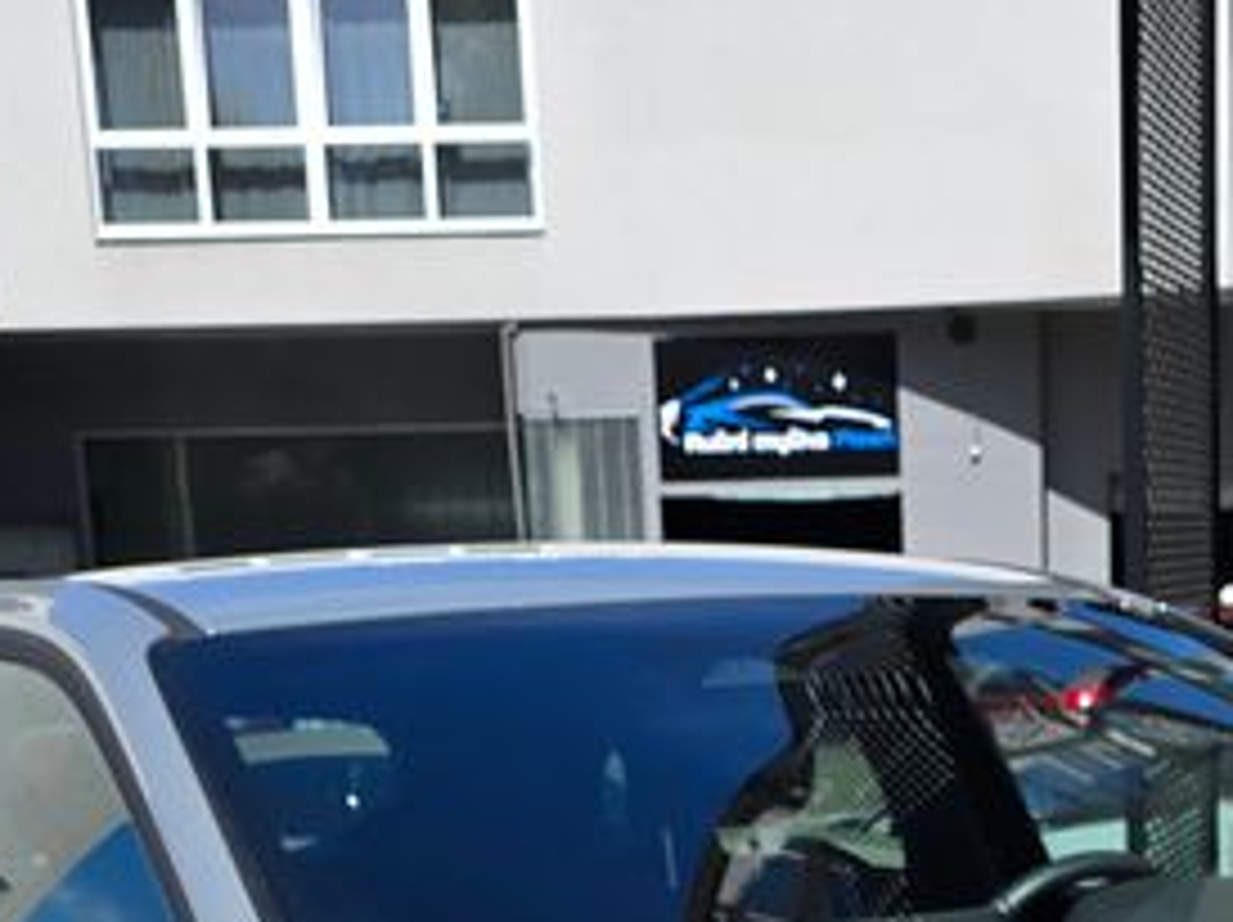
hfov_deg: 22.5
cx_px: 954
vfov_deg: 15.5
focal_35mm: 86
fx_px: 3061
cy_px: 1457
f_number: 1.7
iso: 12
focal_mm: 6.3
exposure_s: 1/767
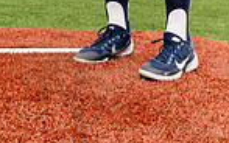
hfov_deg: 13.7
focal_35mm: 153
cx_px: 126
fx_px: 955
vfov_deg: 8.0
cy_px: -194
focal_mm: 49
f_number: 6.3
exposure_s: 1/250
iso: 200
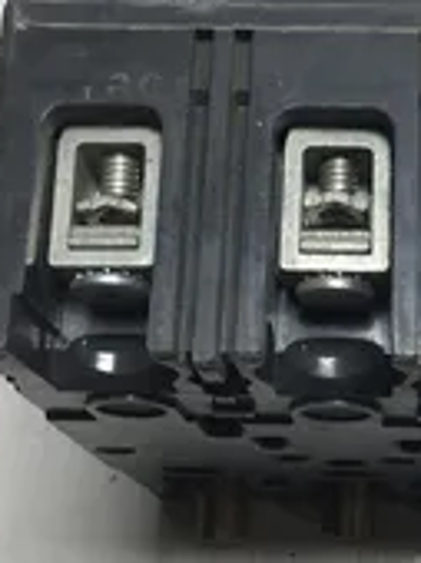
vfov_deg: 26.7
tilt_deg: -71.2
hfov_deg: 19.9
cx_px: 341
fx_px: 1187
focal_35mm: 73
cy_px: 285
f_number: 2.4
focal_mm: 3.3
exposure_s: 1/120
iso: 25
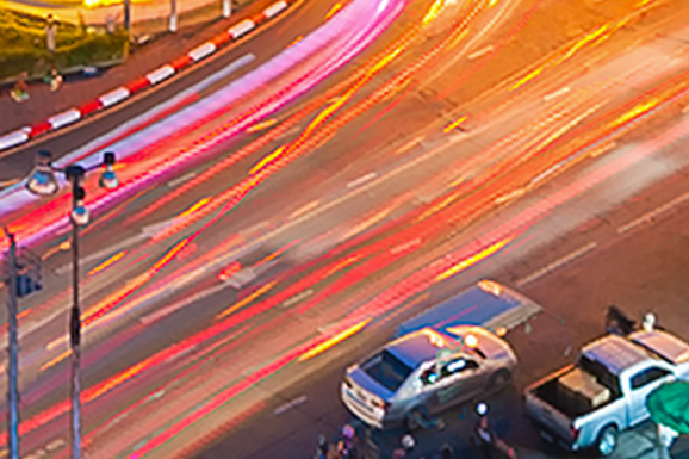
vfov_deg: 12.4
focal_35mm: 103
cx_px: 103
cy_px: -287
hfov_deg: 19.6
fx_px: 1971
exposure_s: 10
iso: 100
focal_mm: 14
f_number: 11
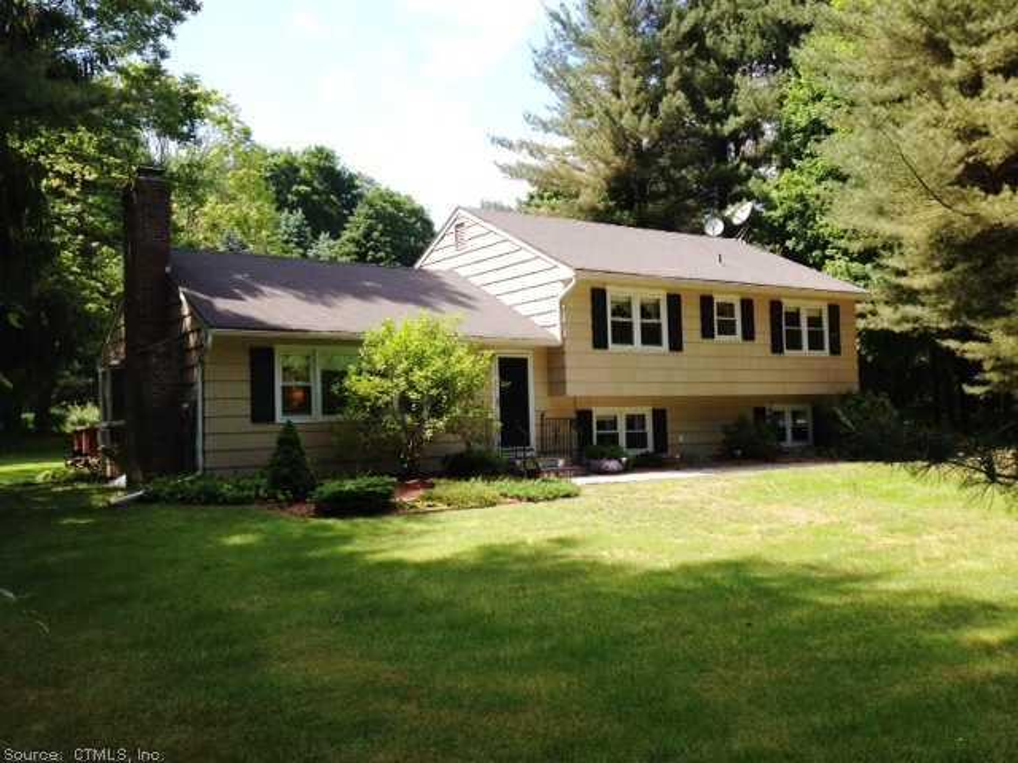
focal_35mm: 35
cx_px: 509
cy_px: 382
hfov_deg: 52.6
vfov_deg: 40.7
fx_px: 1029
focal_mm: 4.28
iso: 50
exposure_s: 1/613
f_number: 2.4
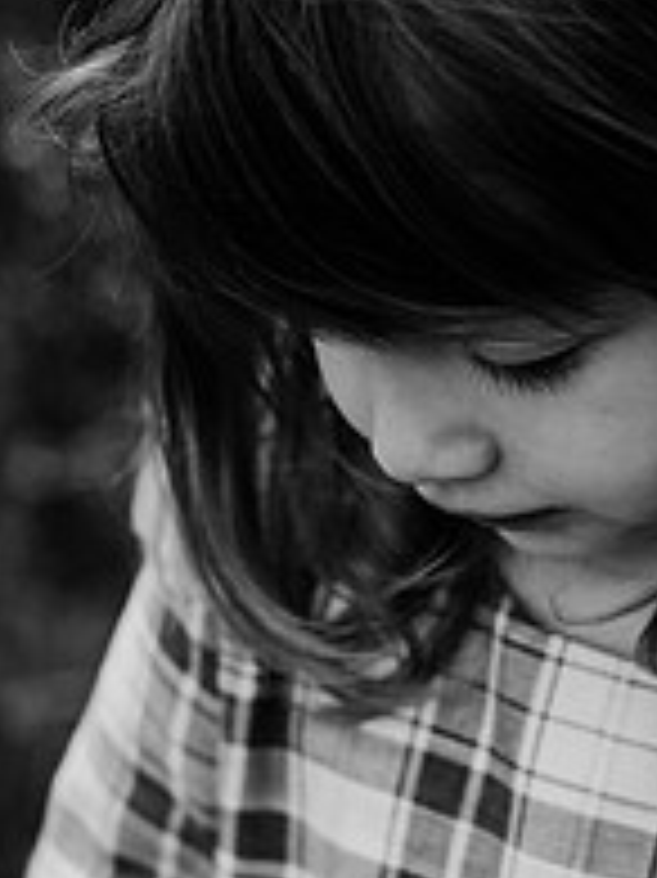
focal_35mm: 143
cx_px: 580
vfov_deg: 13.8
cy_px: 371
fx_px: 3623
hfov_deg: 10.3
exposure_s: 1/1000
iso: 400
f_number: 2.8
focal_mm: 50
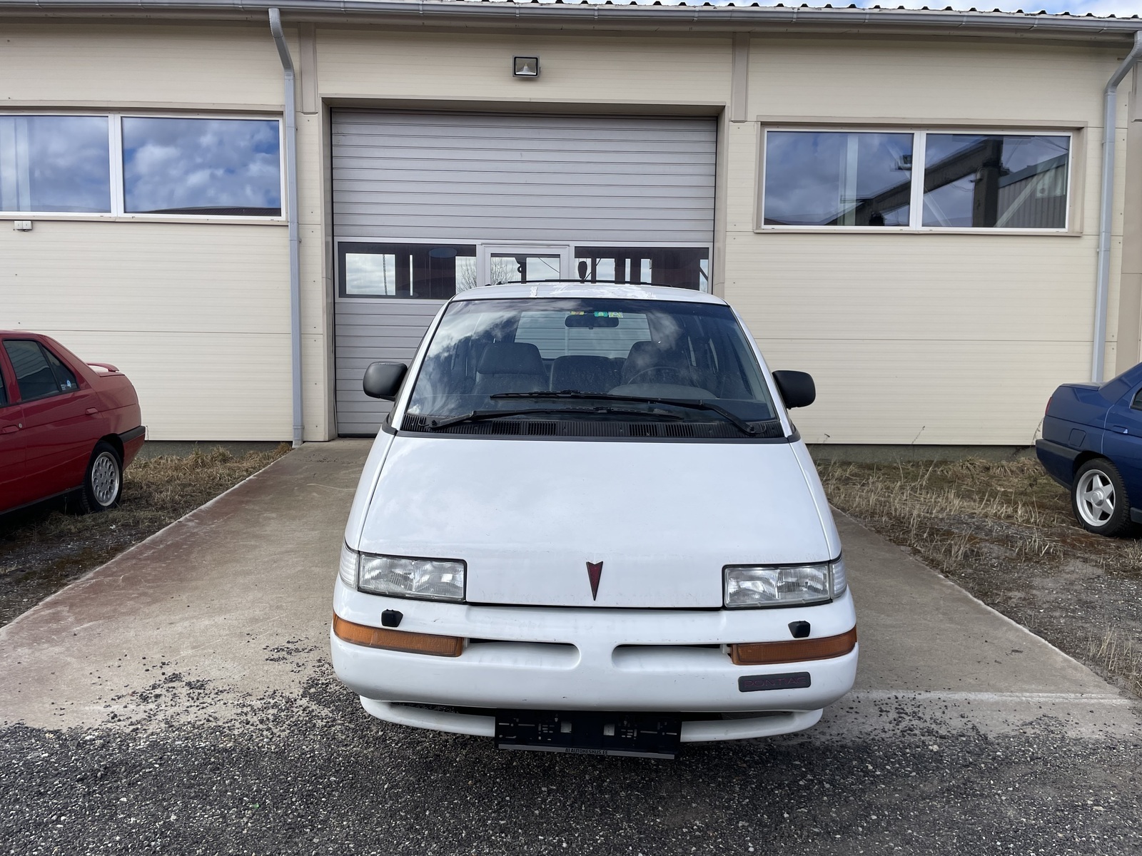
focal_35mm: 26
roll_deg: -0.5
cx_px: 571
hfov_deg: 67.3
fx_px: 858
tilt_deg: -7.2
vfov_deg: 53.1
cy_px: 428
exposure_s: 1/2353
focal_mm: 4.2
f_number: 1.6
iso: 32
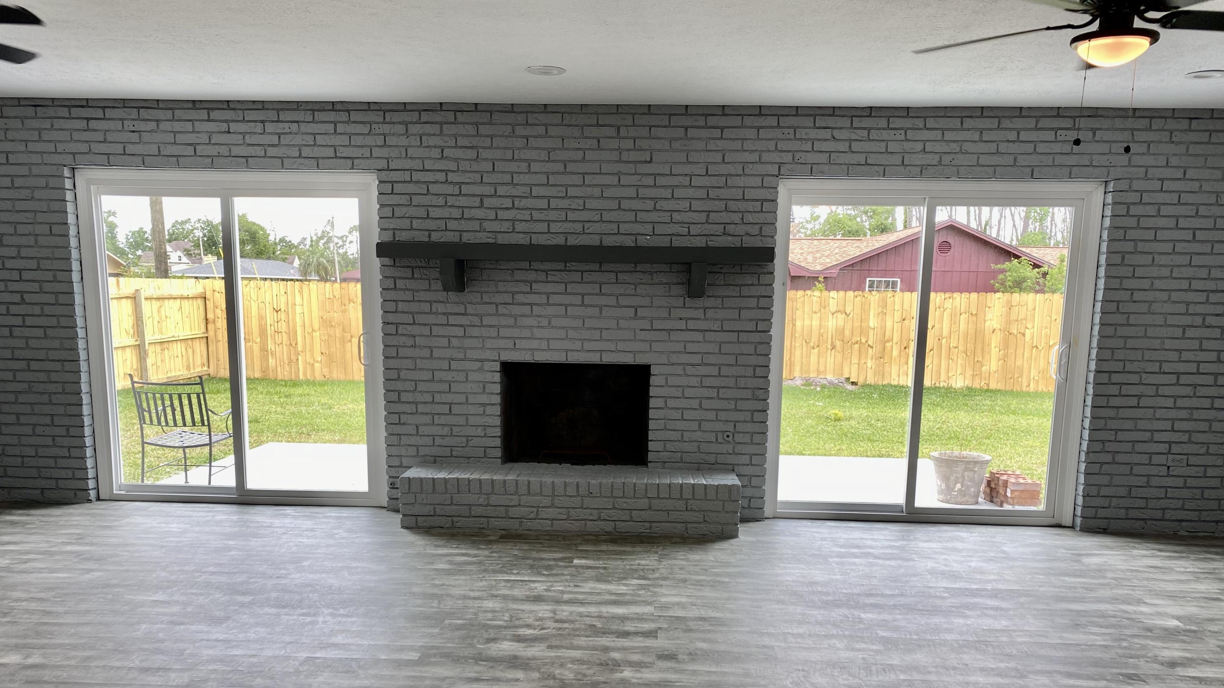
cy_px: 469
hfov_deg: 66.1
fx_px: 941
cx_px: 622
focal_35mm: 29
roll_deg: -1.5
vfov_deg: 39.6
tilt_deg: -9.8
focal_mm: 4.25
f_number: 1.8
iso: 32
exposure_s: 1/128
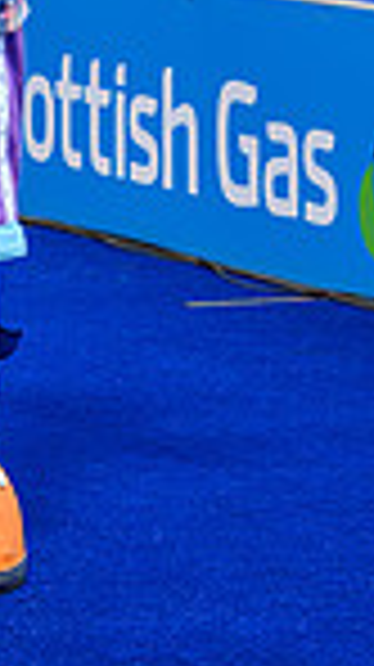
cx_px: -626
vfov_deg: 7.5
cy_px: -142
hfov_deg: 4.1
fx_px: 5071
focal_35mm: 287
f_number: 5.6
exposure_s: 1/800
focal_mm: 70
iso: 500
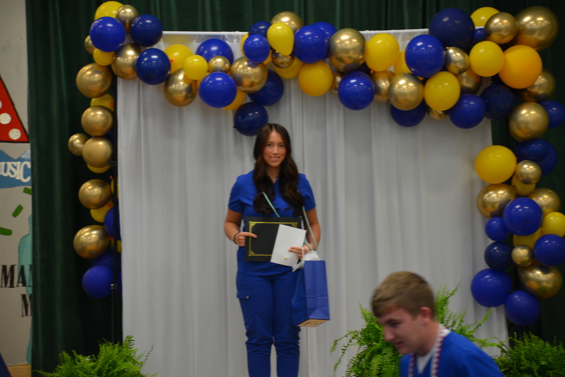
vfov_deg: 8.1
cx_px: 282
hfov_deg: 12.1
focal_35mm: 170
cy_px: 188
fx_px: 2667
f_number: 5.6
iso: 800
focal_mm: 112
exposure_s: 1/30
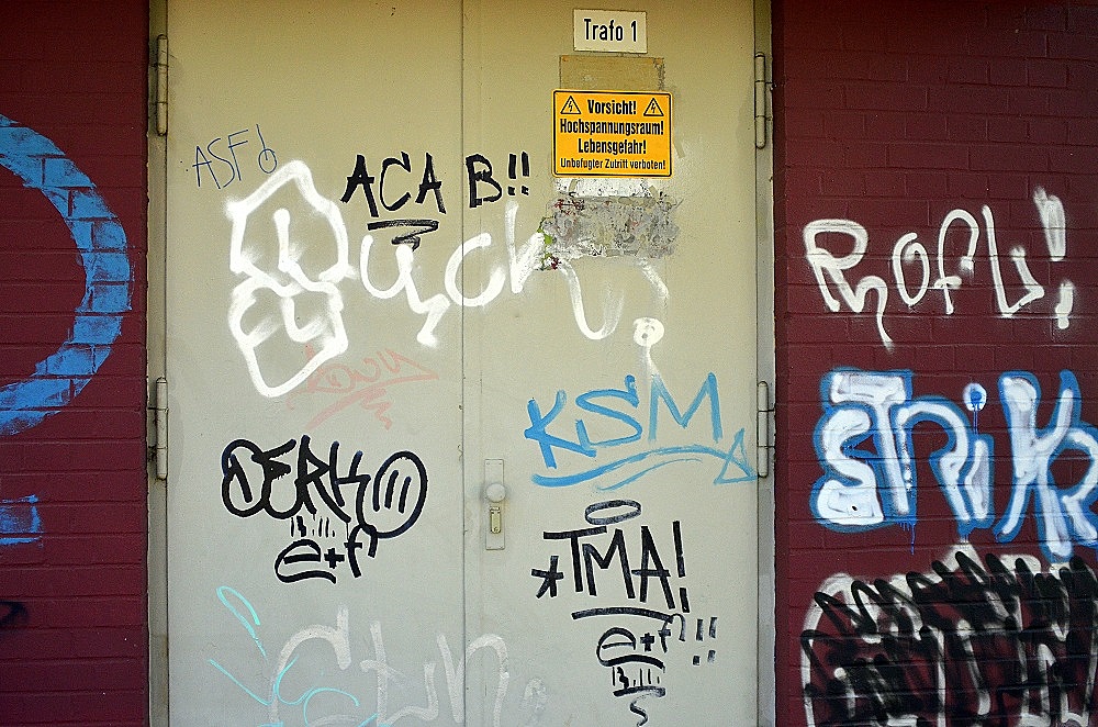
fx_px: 1278
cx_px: 549
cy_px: 364
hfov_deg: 46.5
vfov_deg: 31.7
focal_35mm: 42
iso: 400
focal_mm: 28
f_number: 4
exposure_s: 1/250
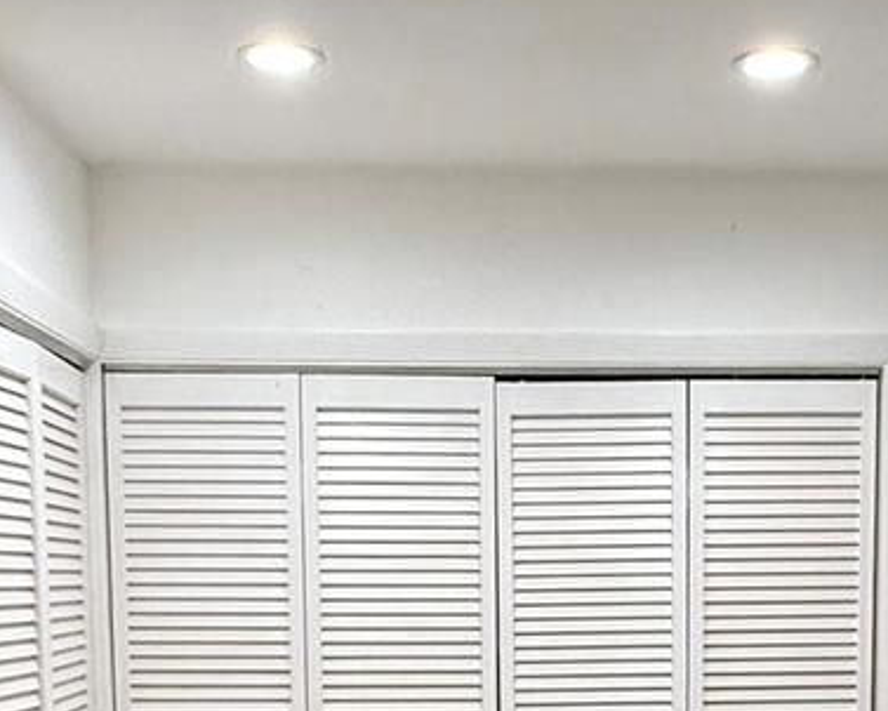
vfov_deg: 24.8
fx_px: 1525
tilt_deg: -5.2
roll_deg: +0.2
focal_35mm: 58
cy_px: 742
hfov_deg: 32.2
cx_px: 577
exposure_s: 1/120
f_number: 2.2
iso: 200
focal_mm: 2.22
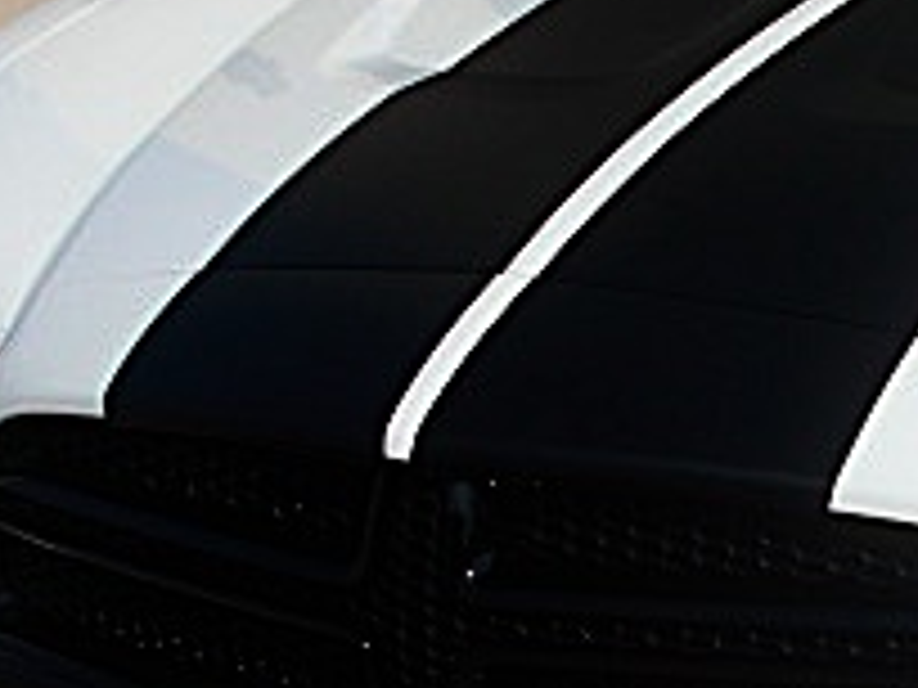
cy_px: 432
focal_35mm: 113
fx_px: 2997
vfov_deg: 13.1
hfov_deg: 16.9
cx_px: 994
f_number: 7.9
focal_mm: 6.3
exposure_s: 1/250
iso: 50
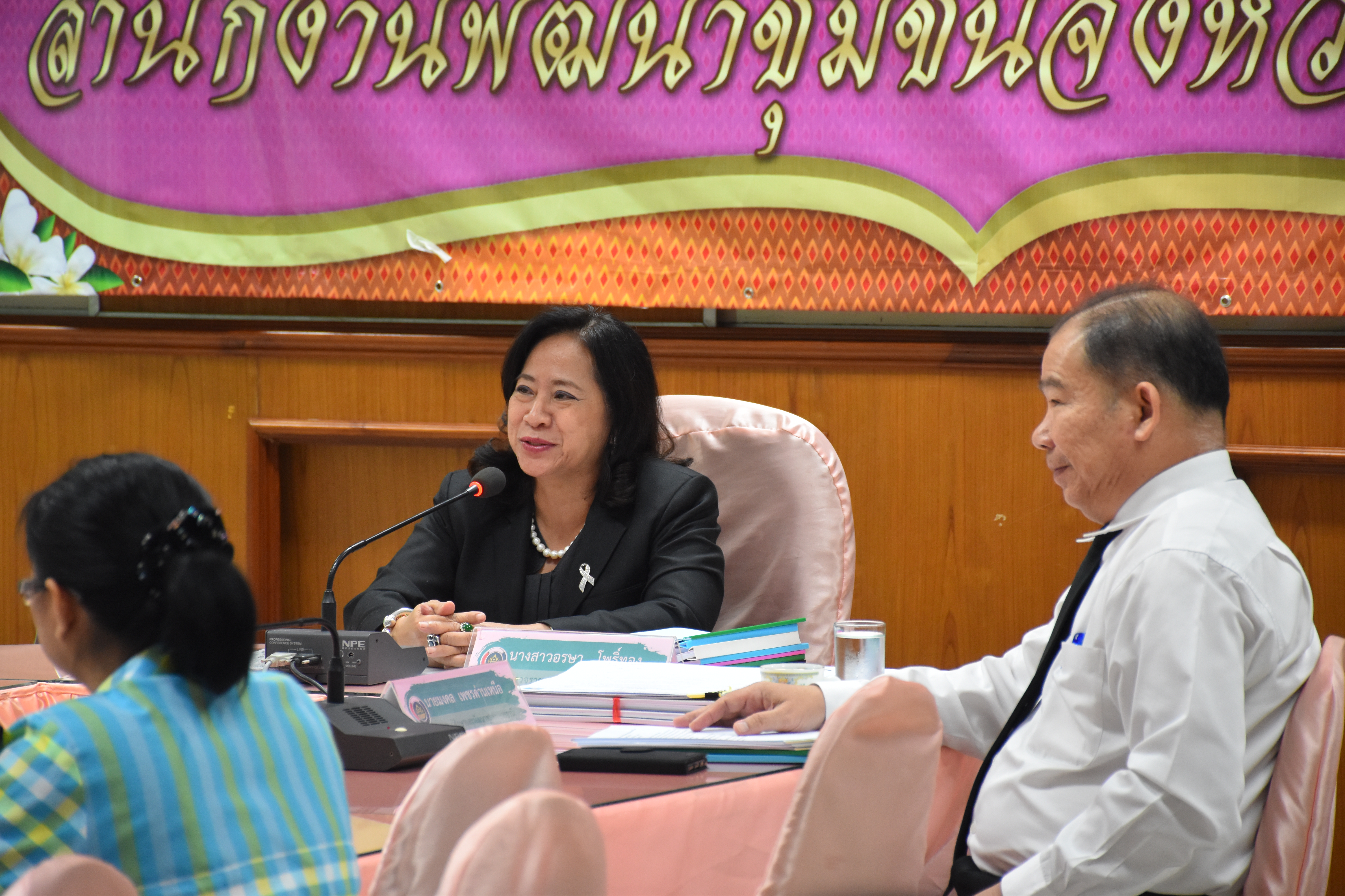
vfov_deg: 8.2
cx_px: 672
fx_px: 6276
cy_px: 448
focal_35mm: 168
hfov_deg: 12.2
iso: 1600
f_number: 5.6
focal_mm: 112
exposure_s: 1/60
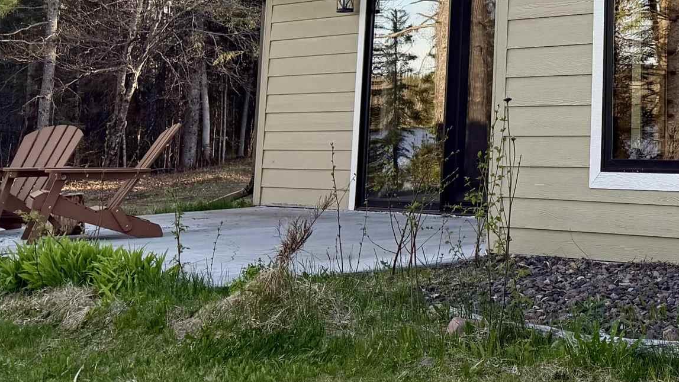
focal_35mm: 70
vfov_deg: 16.1
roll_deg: +1.4
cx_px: 762
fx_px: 1260
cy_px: -154
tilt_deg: +11.5
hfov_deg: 27.4
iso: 100
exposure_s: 1/1192
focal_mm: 6.76
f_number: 1.78
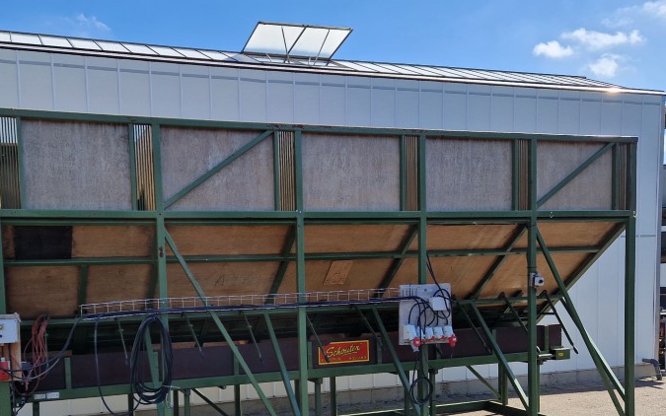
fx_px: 672
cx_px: 264
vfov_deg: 33.6
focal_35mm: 37
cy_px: 319
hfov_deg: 52.4
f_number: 1.8
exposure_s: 1/1044
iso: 50
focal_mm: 5.4
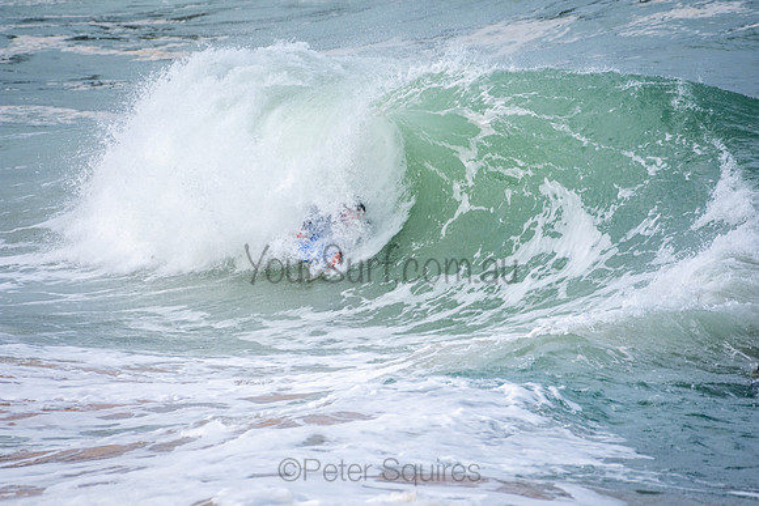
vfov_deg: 1.8
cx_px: 380
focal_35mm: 750
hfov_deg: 2.7
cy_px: 253
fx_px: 15815
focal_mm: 500
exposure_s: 1/1000
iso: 220
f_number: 5.6
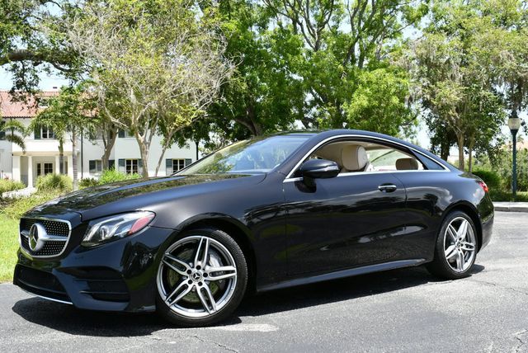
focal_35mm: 44
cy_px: 176
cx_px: 264
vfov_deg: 30.6
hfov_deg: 44.5
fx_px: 646
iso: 200
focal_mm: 22
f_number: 7.1
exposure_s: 1/250
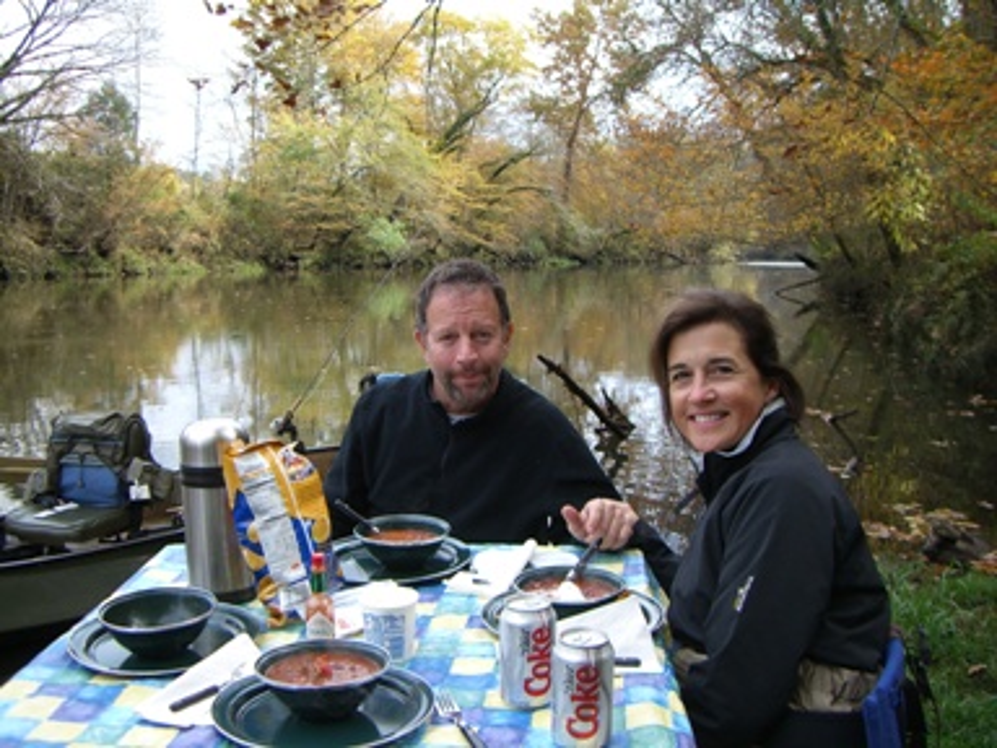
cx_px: 498
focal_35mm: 38
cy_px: 374
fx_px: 1094
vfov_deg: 37.7
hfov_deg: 49.0
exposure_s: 1/250
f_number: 2.7
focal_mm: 6.2
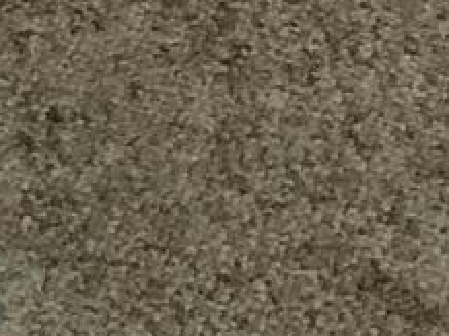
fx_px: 3330
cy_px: -1565
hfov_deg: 7.7
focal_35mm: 257
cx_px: 465
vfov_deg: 4.5
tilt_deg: -9.5
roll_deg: -0.2
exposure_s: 1/31
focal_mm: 3.99
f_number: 1.8
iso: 32
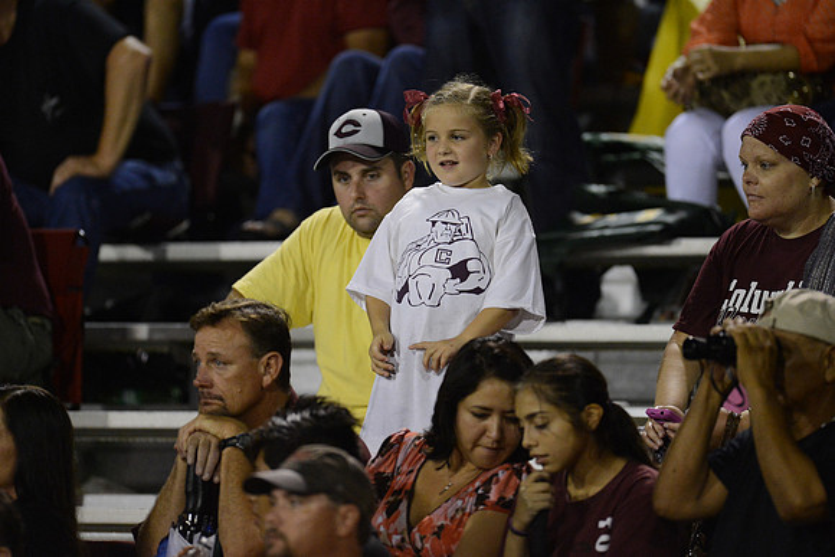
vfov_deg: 3.4
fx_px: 9280
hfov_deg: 5.2
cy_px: 278
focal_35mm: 400
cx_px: 418
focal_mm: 400
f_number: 2.8
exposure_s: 1/400
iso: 6400
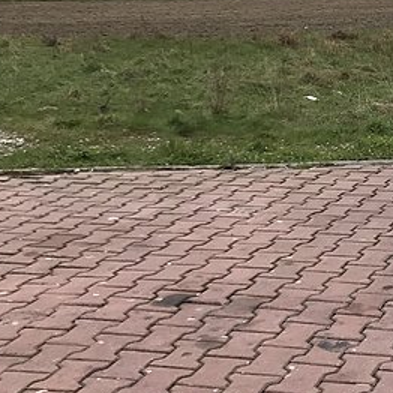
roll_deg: +0.8
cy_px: 8
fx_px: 1092
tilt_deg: -5.3
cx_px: 460
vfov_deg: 19.8
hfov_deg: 19.3
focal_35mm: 85
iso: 20
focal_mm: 3.99
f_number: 1.8
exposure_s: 1/479
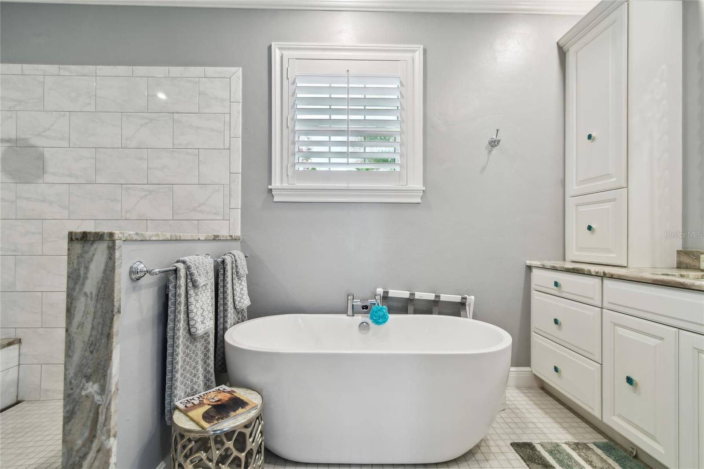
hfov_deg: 100.4
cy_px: 234
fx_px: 293
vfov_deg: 77.3
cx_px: 352
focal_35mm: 15
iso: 100
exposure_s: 1/4
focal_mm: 10
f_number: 7.1
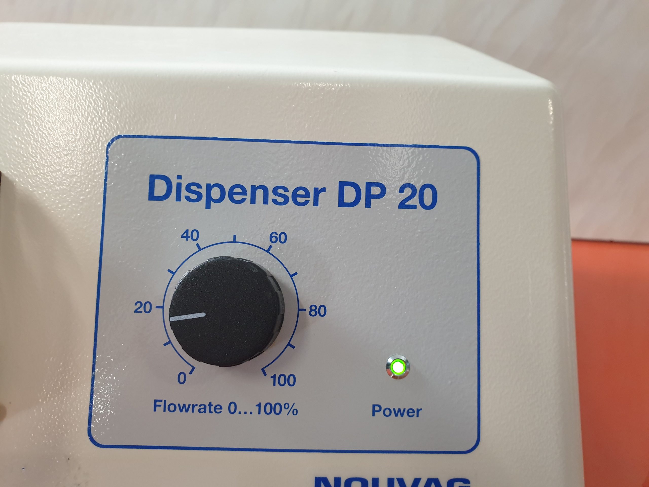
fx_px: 487
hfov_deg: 67.3
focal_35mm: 26
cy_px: 244
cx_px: 324
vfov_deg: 53.1
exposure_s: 1/50
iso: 400
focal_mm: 4.3
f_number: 2.4
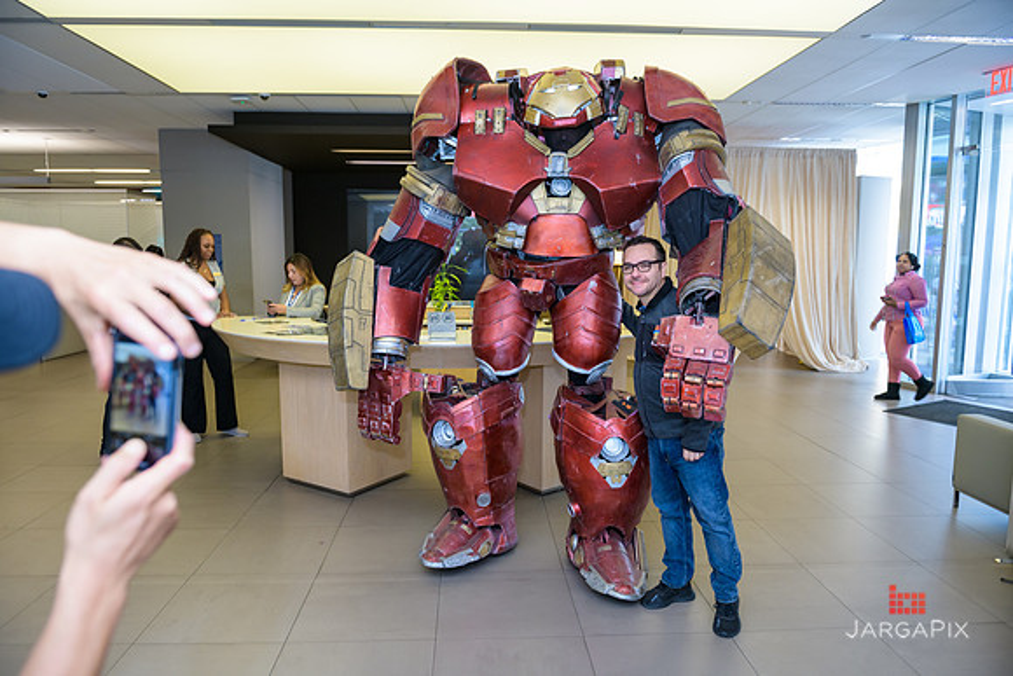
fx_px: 675
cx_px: 506
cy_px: 338
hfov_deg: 73.7
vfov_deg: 53.2
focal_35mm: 24
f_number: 3.2
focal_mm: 24
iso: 800
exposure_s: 1/125
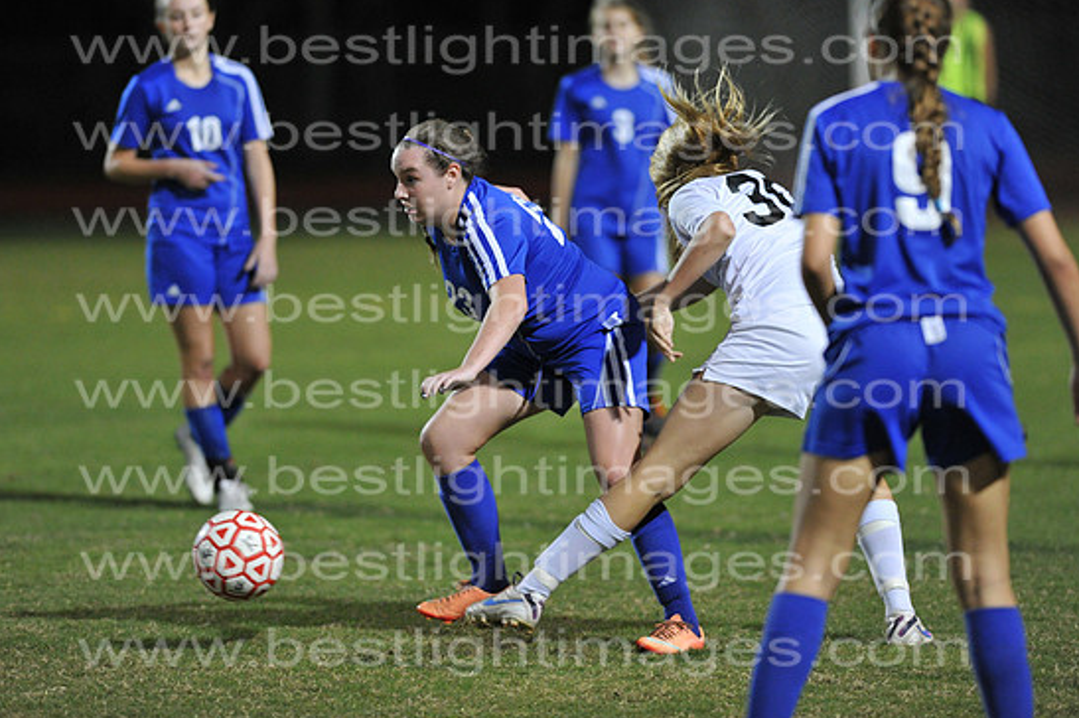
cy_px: 351
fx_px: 9525
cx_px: 525
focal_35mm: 318
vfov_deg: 4.3
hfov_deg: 6.5
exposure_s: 1/400
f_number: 3.2
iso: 5000
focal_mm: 300
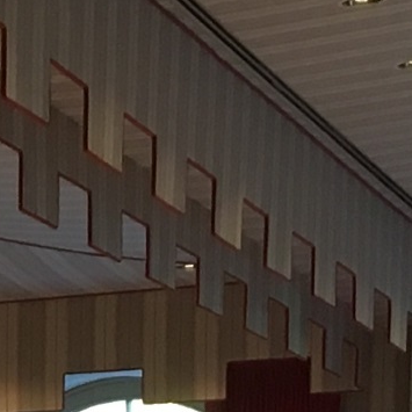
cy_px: 1074
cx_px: -453
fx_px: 3137
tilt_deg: -6.0
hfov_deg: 7.2
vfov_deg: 7.0
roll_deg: +0.1
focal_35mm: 233
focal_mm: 4.15
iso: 64
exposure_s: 1/33
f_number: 2.2
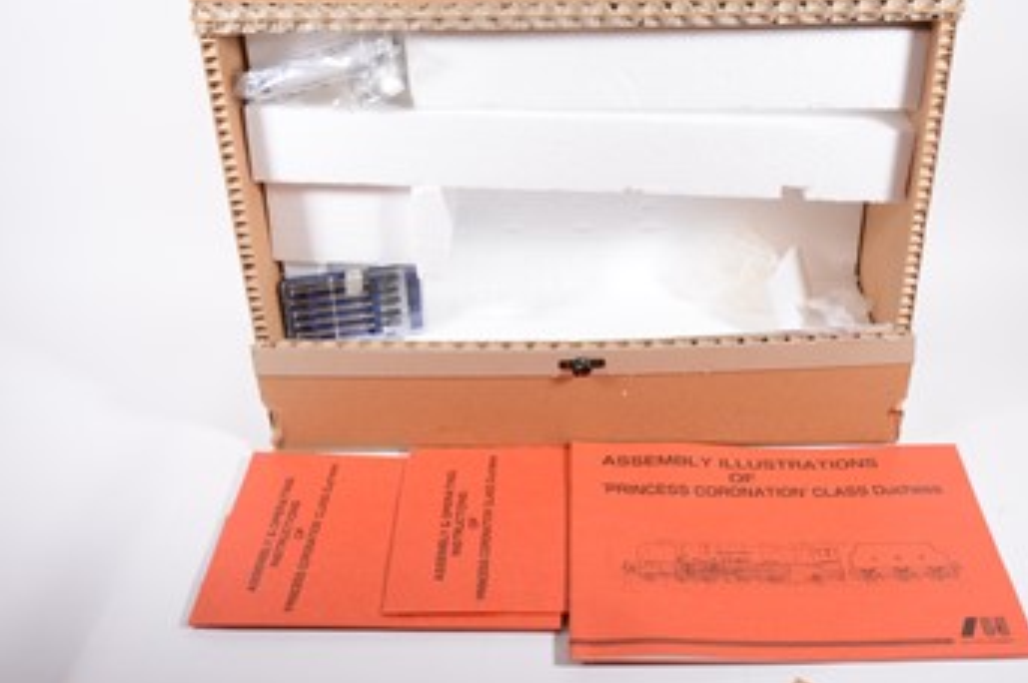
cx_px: 596
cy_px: 297
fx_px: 1198
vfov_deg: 31.8
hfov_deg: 46.3
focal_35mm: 42
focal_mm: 24
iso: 100
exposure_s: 1/80
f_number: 16
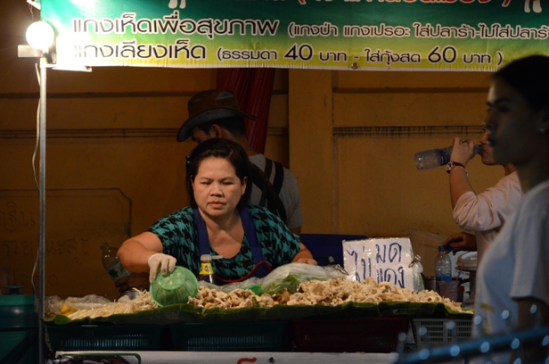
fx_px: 2397
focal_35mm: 158
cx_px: 274
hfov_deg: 13.1
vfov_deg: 8.7
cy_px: 182
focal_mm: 105
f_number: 5.6
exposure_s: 1/125
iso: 2500
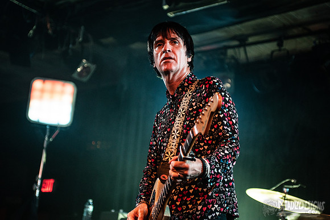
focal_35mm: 70
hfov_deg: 28.8
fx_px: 642
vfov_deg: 19.5
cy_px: 110
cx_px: 165
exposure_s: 1/320
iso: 2000
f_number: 2.8
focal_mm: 70
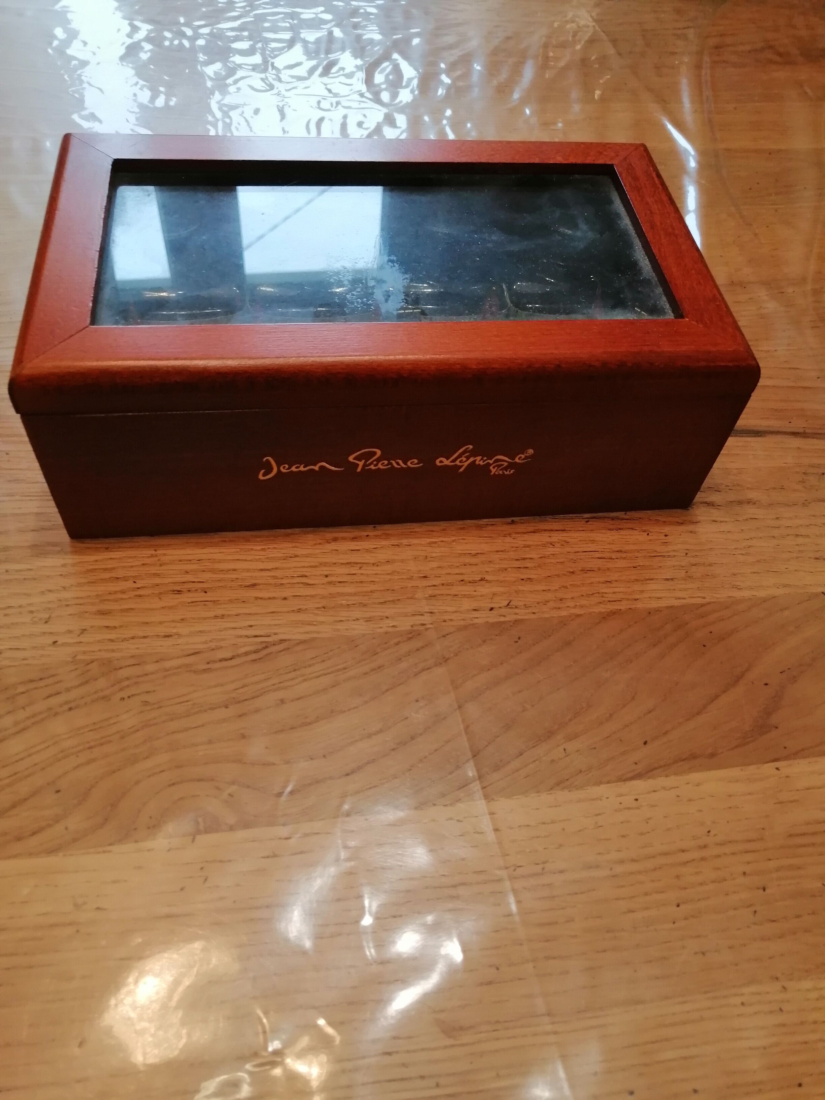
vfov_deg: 67.3
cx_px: 412
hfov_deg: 53.1
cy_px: 550
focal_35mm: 26
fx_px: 826
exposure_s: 1/33.3
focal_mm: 3.96
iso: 160
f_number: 1.8
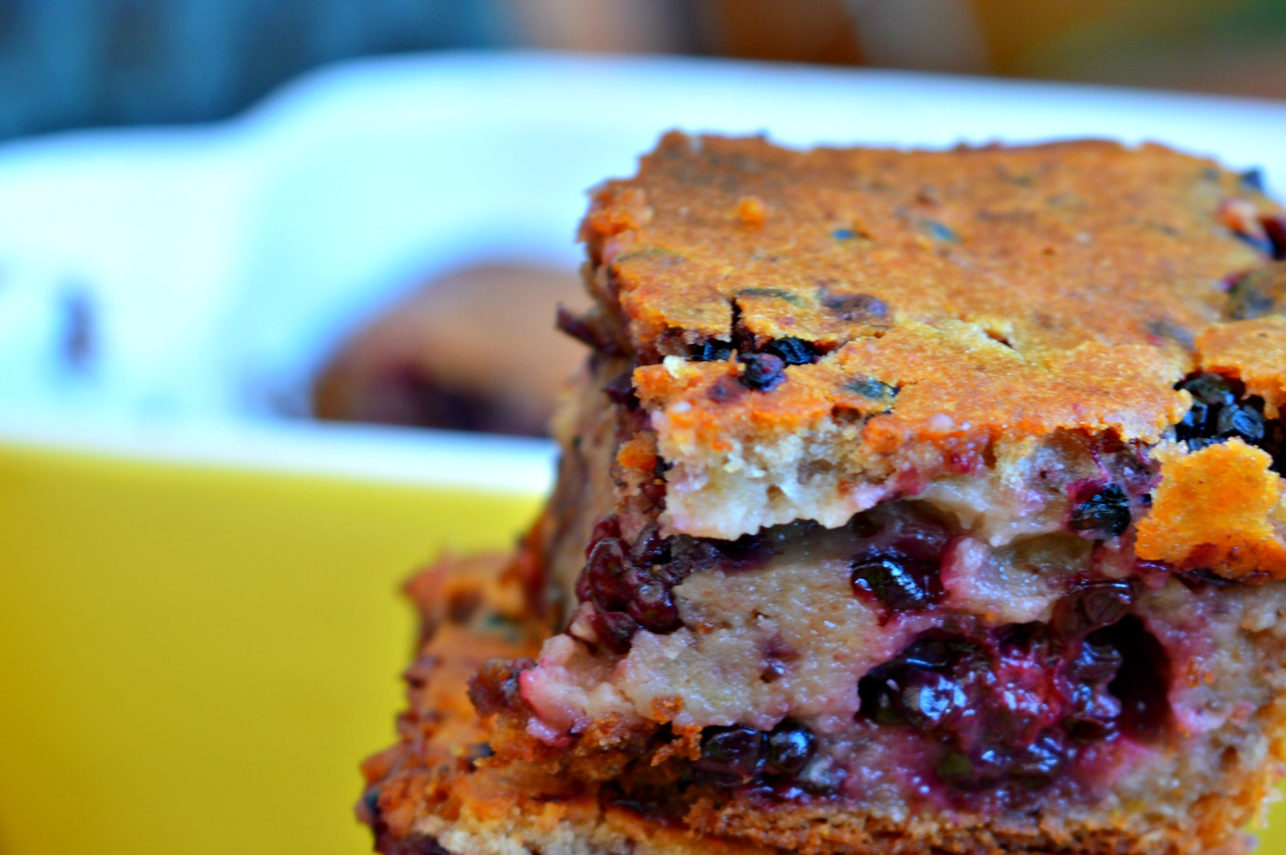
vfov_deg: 9.5
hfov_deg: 14.2
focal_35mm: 144
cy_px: 684
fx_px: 5135
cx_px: 945
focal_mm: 55
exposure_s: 1/8
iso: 100
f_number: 6.3
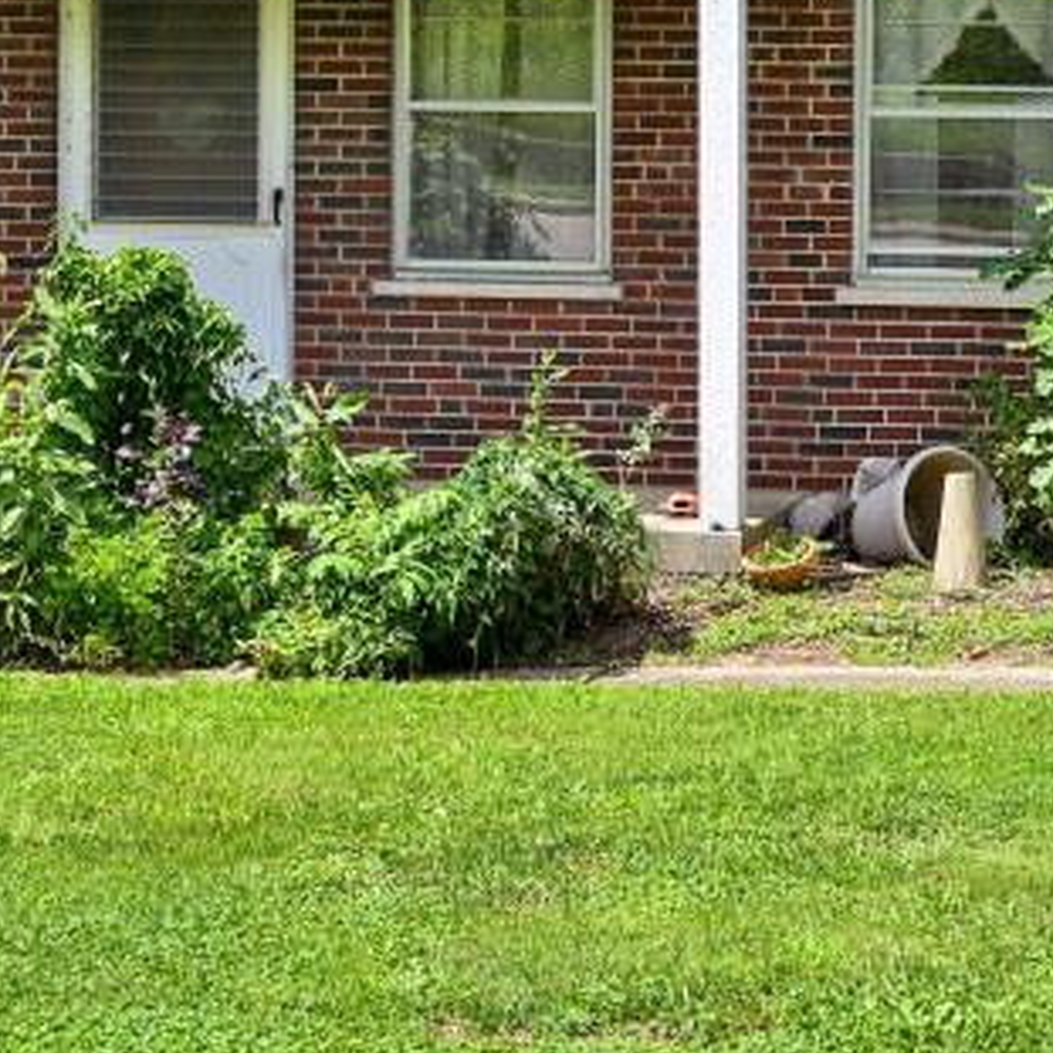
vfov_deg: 21.9
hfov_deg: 21.2
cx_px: 1121
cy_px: 179
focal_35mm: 78
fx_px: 2684
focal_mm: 19
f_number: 6.3
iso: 100
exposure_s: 1/320
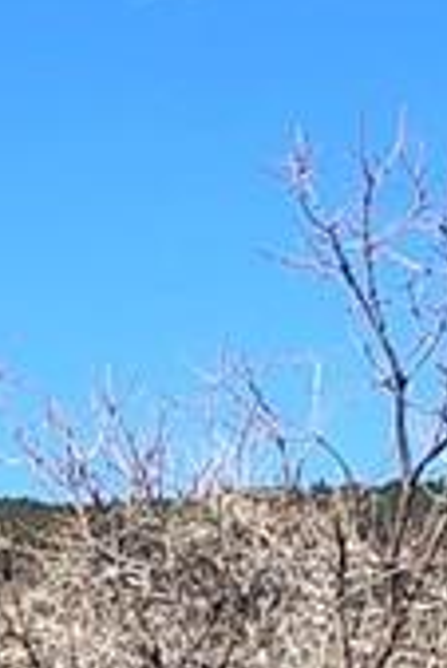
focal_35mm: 236
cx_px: -2377
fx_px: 4386
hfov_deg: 4.3
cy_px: 1186
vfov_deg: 8.4
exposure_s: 1/1722
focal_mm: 5.56
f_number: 1.8
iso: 100
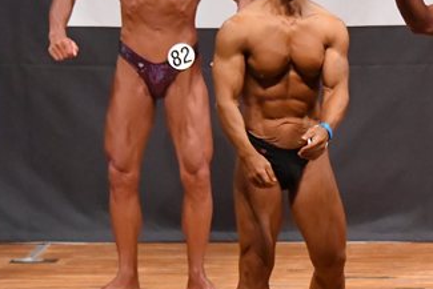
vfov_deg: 2.9
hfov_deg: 4.3
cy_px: 152
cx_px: 462
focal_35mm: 481
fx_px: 5788
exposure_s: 1/400
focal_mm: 135
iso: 9000
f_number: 5.6
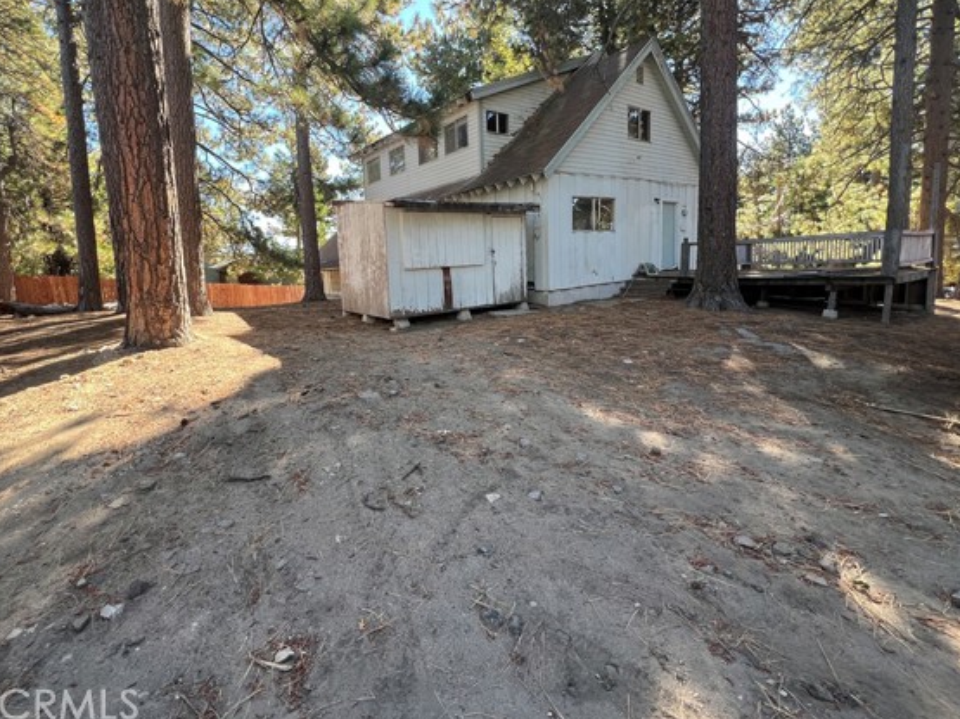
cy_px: 315
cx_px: 438
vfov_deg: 81.3
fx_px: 416
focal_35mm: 15
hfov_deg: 97.9
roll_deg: +3.0
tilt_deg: -7.4
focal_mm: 1.57
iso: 32
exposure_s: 1/99
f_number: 1.8
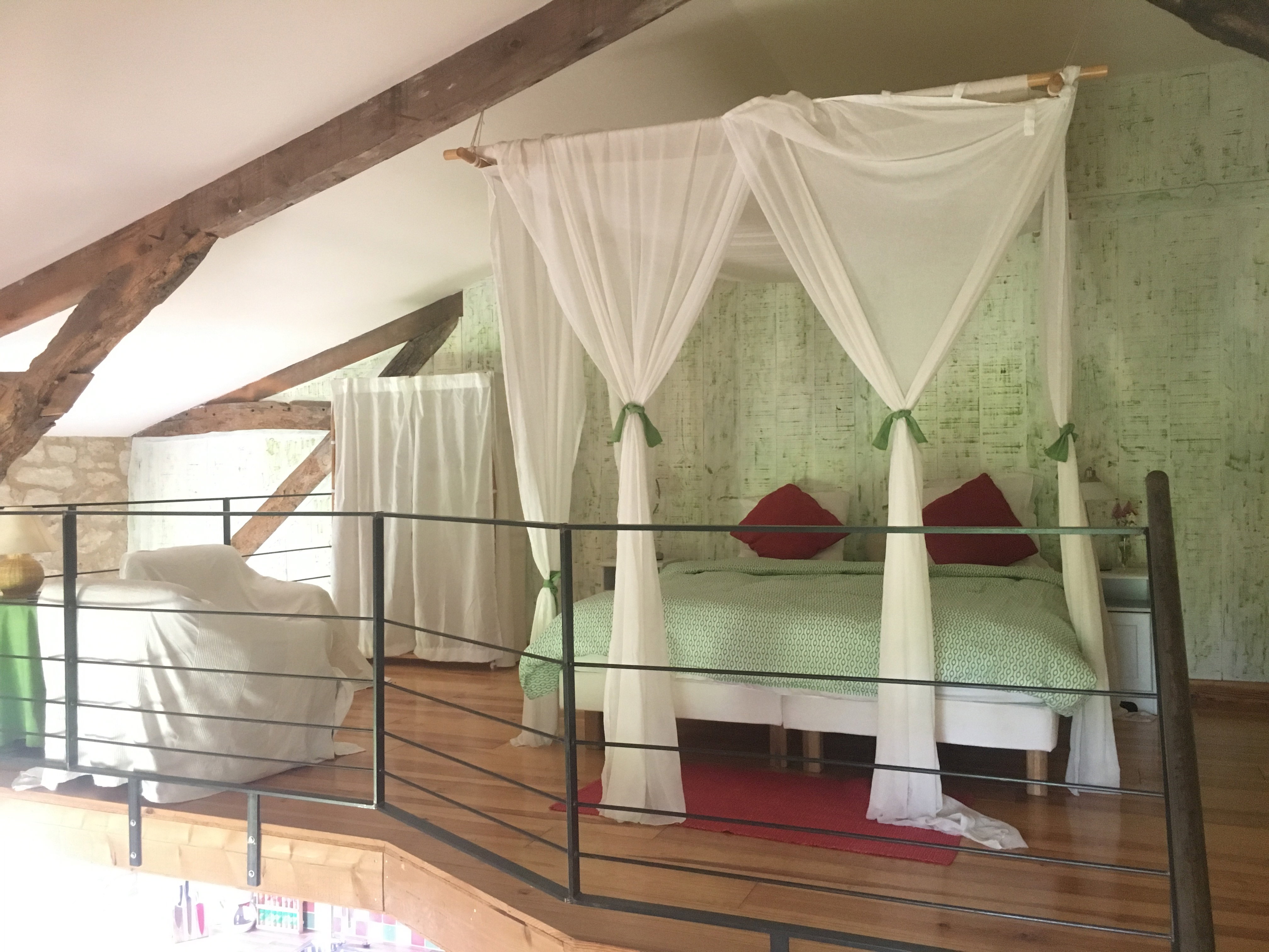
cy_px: 476
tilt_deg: +0.3
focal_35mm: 29
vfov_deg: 48.2
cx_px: 634
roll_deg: +0.5
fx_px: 1063
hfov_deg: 61.7
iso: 200
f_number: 2.2
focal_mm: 4.15
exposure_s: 1/25
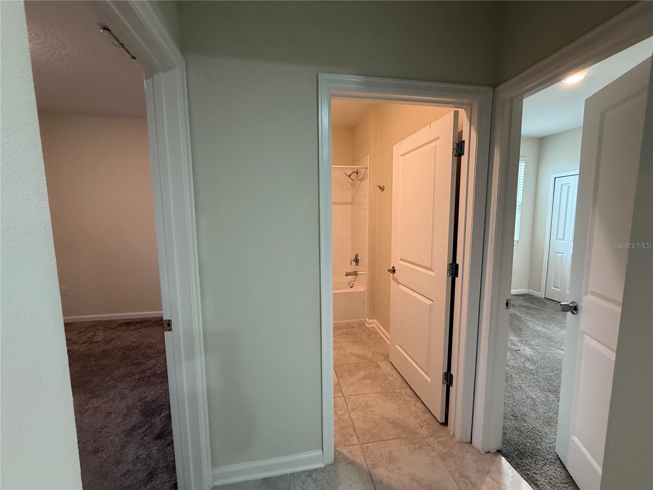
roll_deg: +0.8
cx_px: 326
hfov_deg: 102.1
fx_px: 264
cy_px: 245
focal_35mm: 14
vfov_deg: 85.7
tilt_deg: -5.2
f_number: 2.2
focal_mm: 2.22
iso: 250
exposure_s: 1/60
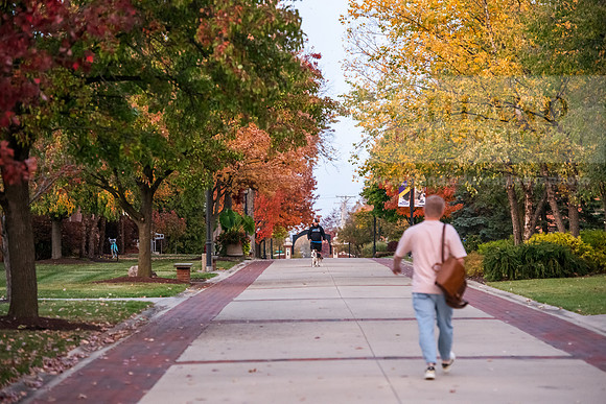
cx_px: 303
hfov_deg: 15.8
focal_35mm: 130
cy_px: 202
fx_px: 2189
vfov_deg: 10.6
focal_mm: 130
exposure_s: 1/200
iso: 2000
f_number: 4
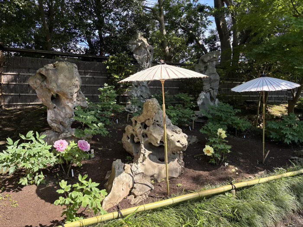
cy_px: 114
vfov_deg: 53.1
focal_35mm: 26
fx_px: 228
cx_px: 152
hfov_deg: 67.3
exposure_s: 1/374
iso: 50
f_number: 1.6
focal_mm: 5.96
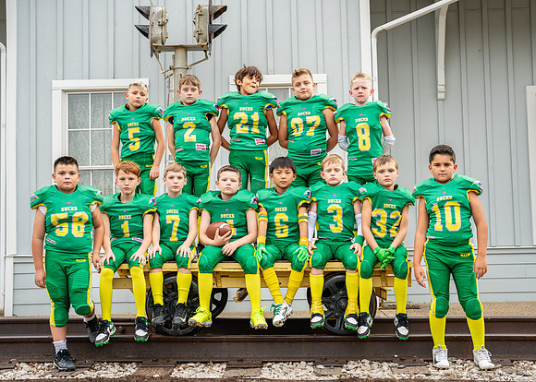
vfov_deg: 25.5
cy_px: 192
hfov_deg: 35.2
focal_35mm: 55
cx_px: 276
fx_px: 844
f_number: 4
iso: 800
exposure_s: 1/800
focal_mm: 50
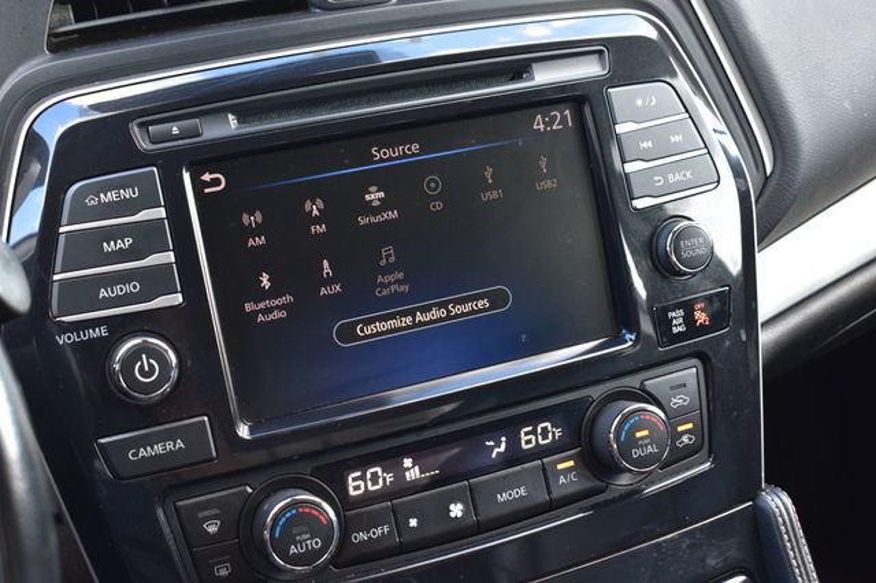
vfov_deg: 26.5
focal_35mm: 51
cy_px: 292
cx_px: 438
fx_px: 1240
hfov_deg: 38.9
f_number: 6.3
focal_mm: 34
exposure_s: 1/20
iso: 400
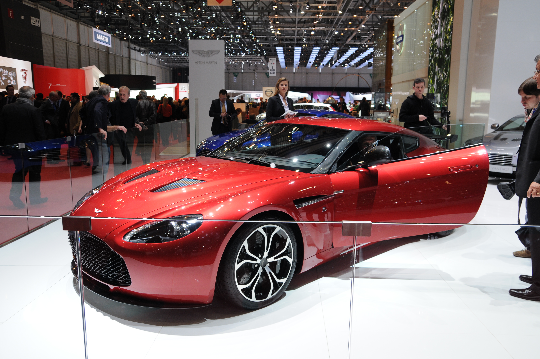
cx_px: 270
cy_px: 180
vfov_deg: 43.5
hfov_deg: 62.0
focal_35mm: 30
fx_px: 449
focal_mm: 20
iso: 400
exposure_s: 1/125
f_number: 5.6
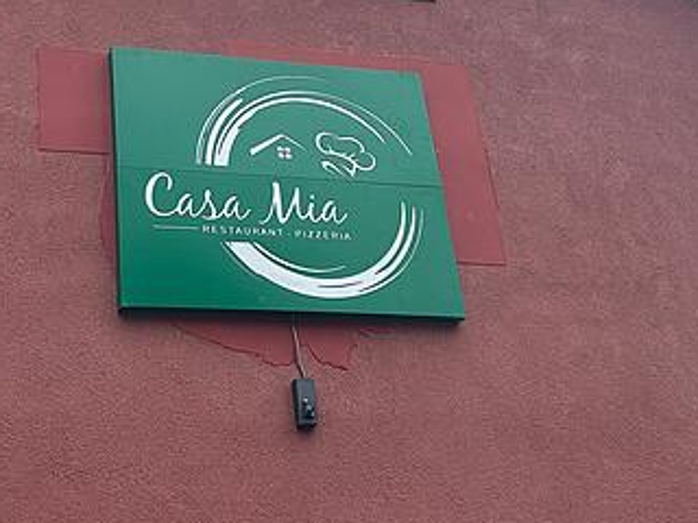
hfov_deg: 29.6
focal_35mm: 65
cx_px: 220
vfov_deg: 22.1
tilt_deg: +31.1
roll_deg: +4.8
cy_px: 57
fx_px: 1311
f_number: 1.5
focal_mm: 5.7
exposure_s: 1/2299
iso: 50
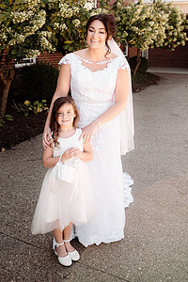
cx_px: 91
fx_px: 282
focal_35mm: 36
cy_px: 78
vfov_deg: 51.3
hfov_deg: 36.9
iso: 250
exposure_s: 1/640
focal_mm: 24
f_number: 2.8
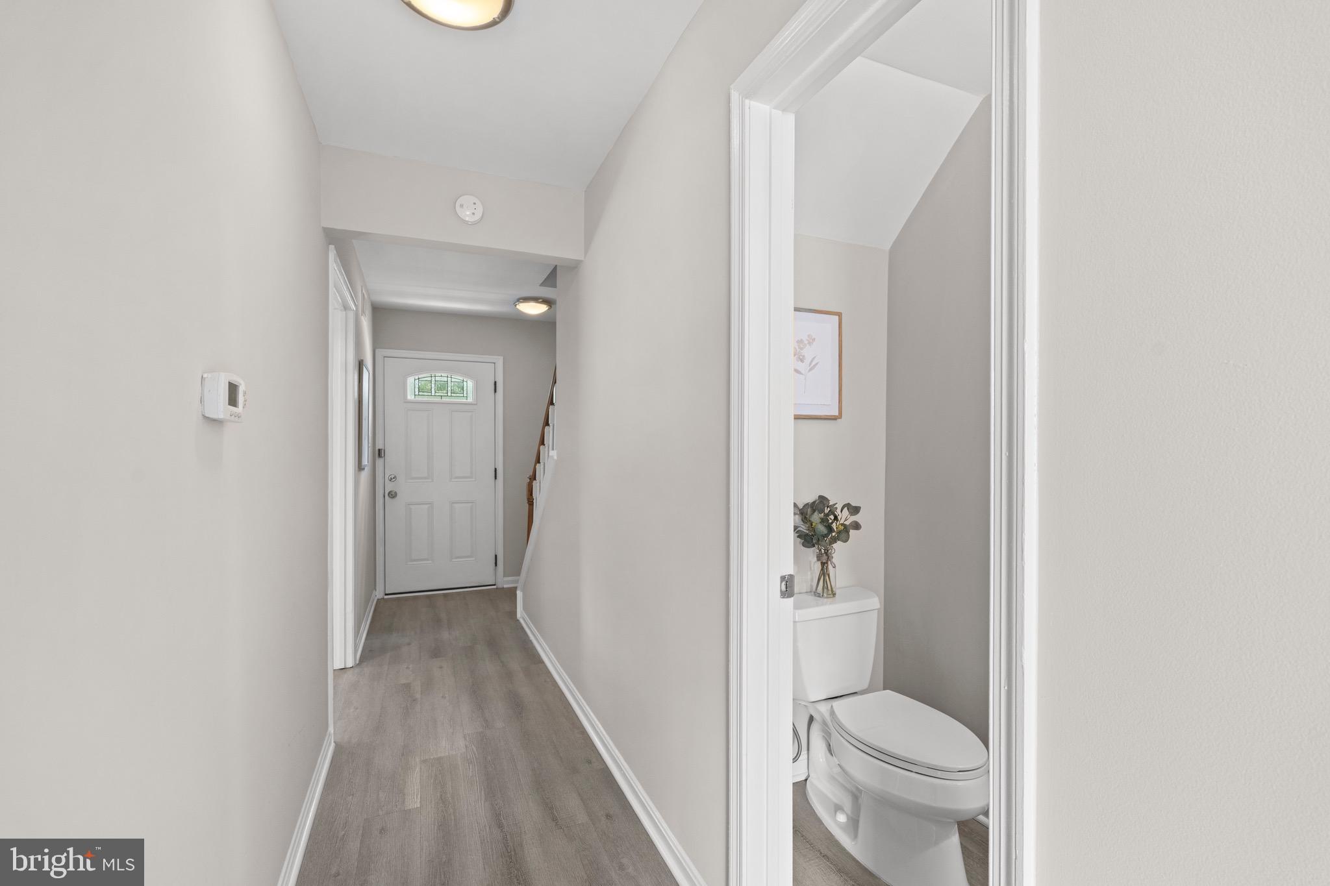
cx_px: 665
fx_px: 591
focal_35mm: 16
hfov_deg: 96.7
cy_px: 443
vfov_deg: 73.7
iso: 1000
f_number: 8
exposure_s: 1/4
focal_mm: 16
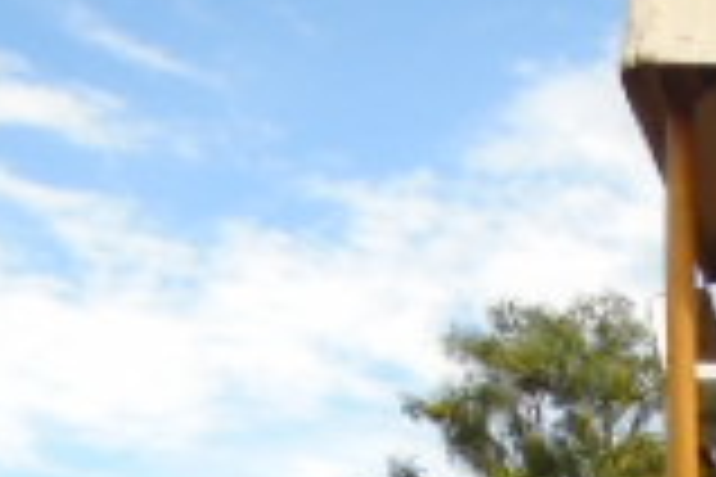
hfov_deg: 17.6
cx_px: 919
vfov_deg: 11.1
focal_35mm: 109
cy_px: 1044
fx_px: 2168
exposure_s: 1/500
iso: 100
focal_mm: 4.6
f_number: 3.2
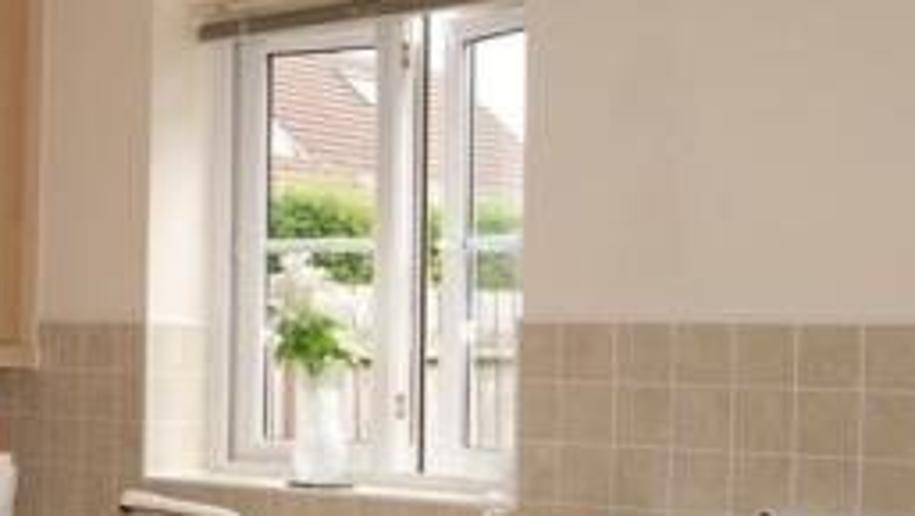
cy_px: 370
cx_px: 96
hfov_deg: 28.2
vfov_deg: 16.7
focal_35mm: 72
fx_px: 1748
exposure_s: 1/60
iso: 100
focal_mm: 18
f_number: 4.5
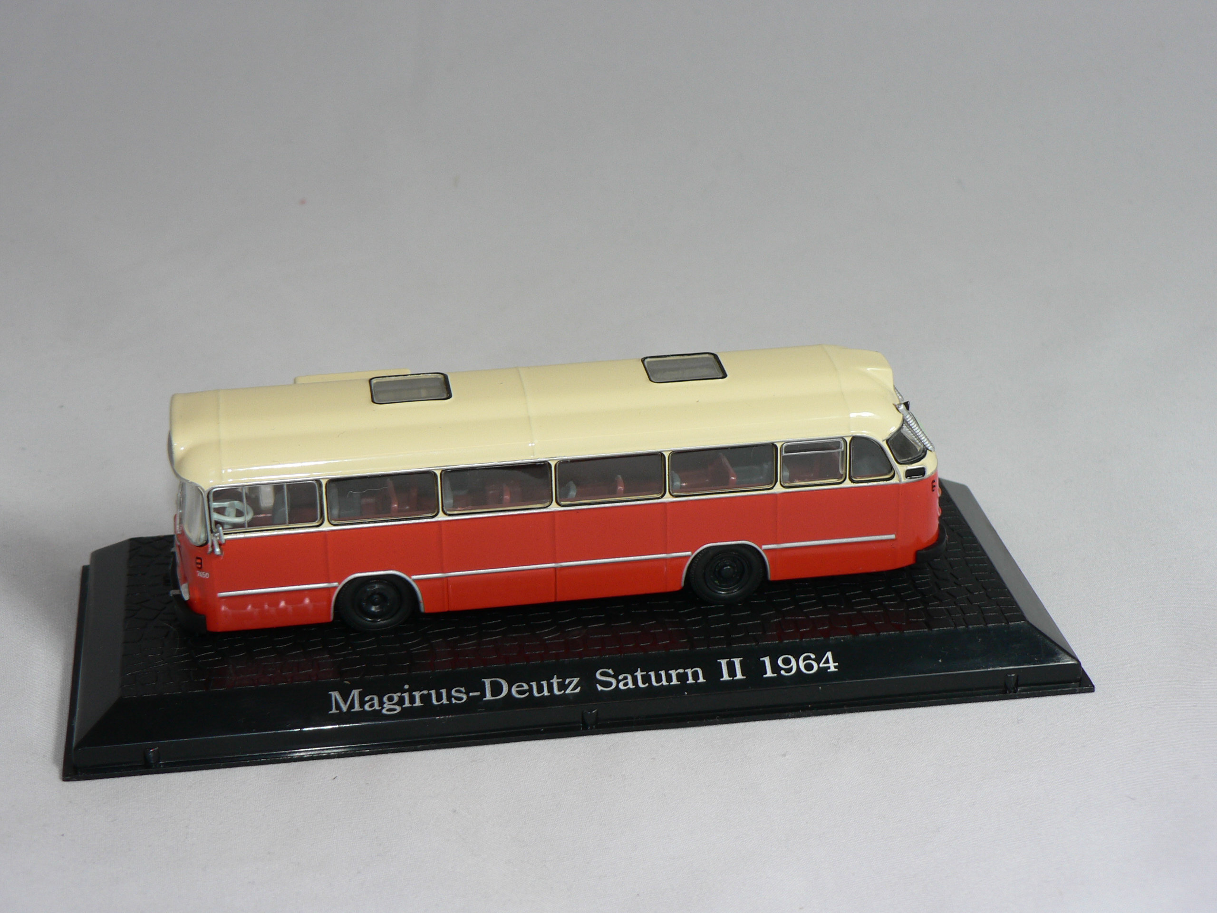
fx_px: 2391
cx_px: 608
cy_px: 456
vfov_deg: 21.6
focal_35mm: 68
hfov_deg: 28.6
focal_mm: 11.4
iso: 80
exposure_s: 1/60
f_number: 3.2
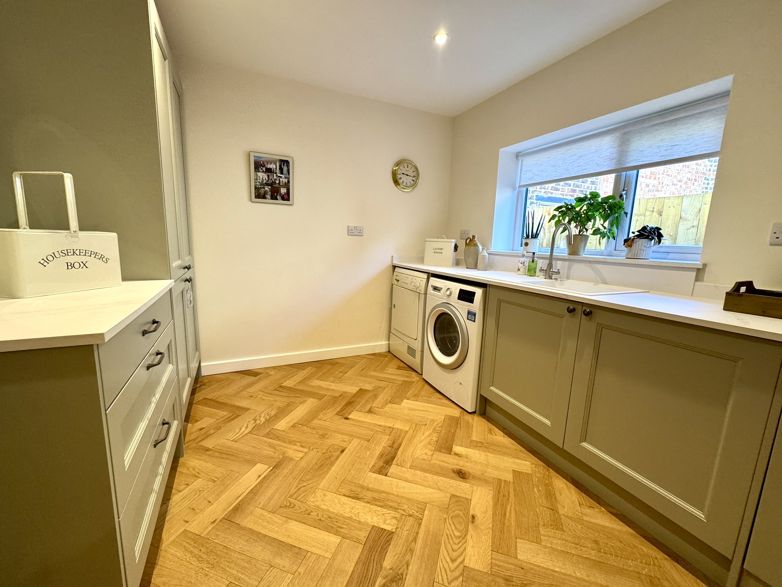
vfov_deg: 85.7
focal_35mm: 14
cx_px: 391
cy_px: 294
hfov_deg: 102.1
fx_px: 316
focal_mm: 2.22
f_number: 2.2
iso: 160
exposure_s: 1/100
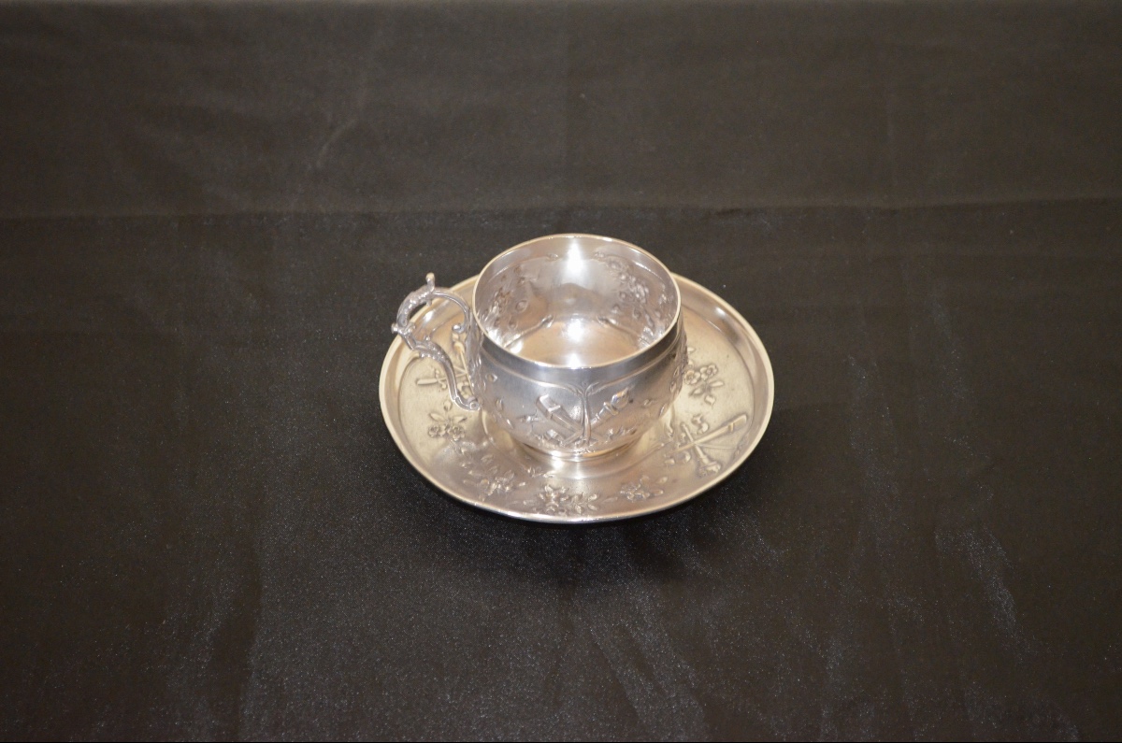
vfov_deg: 17.4
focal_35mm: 78
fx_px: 2426
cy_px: 372
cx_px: 561
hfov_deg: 26.0
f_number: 5.6
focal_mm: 52
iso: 3200
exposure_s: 1/25
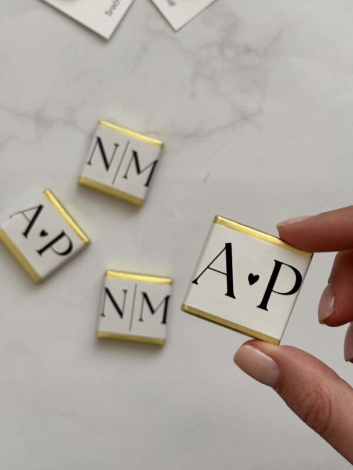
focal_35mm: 52
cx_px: 176
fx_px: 707
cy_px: 235
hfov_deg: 28.0
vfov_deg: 36.8
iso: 125
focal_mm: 5.96
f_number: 1.6
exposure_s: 1/60
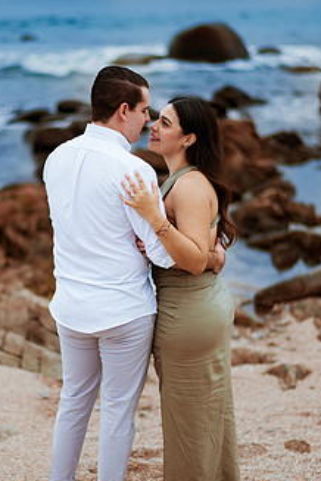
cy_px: 245
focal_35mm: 80
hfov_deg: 17.1
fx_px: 1068
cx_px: 128
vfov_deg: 25.3
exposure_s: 1/800
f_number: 1.4
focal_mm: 58
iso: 80
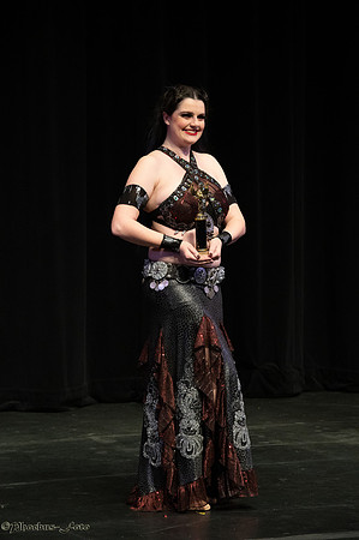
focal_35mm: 175
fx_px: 2624
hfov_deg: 7.8
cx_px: 180
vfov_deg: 11.8
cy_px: 270
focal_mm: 175
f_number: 8
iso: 8000
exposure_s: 1/400
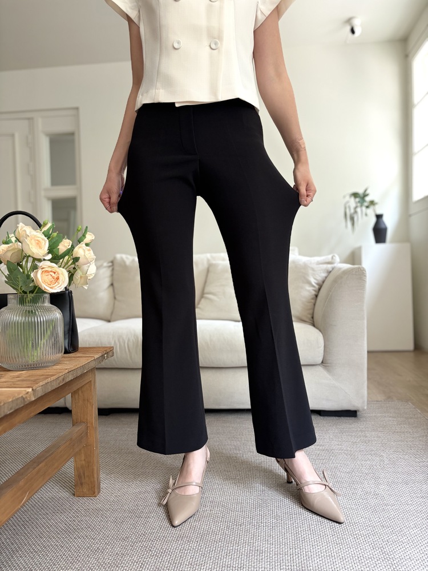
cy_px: 286
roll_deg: +1.0
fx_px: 429
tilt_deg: -1.0
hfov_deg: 53.1
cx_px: 214
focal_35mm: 26
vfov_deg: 67.3
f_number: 1.6
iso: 100
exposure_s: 1/122
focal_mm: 5.96
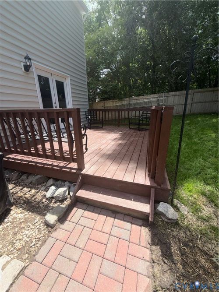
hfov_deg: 85.7
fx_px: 118
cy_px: 146
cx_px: 110
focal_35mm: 14
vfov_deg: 102.1
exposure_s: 1/514
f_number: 2.2
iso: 16
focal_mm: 2.22
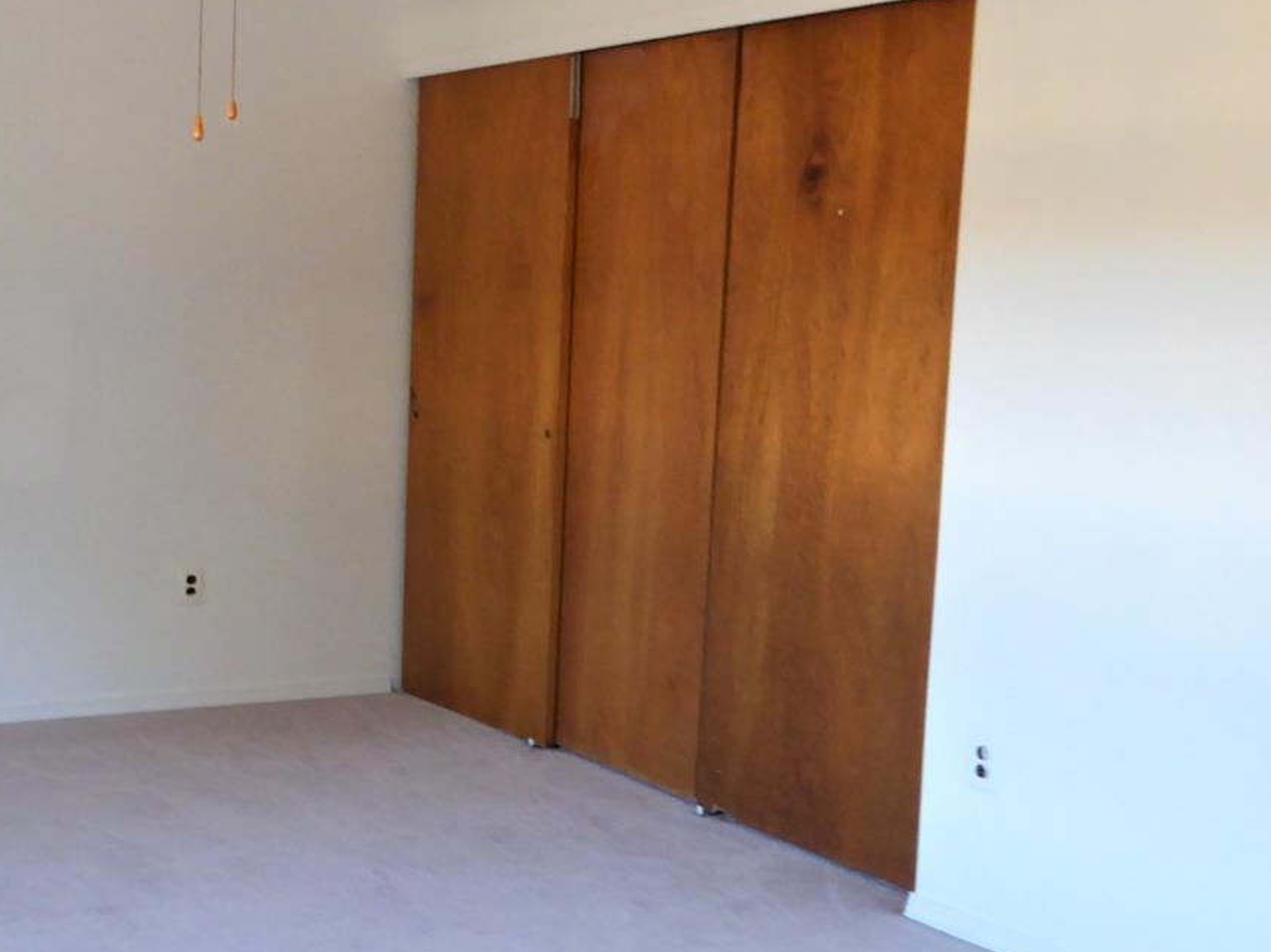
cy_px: 511
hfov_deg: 35.8
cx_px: 192
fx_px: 1872
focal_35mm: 51
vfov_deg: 28.5
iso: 400
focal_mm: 5
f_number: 3.5
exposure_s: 1/25
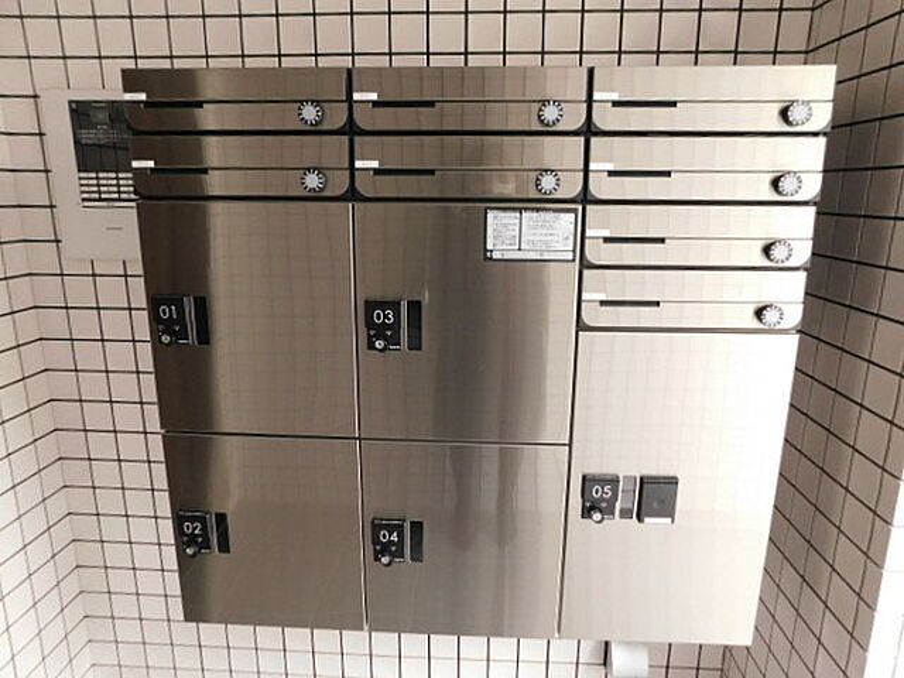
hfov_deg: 73.9
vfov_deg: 58.9
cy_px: 339
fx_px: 601
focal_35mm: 23
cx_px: 452
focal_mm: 4
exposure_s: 1/30
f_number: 3
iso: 280
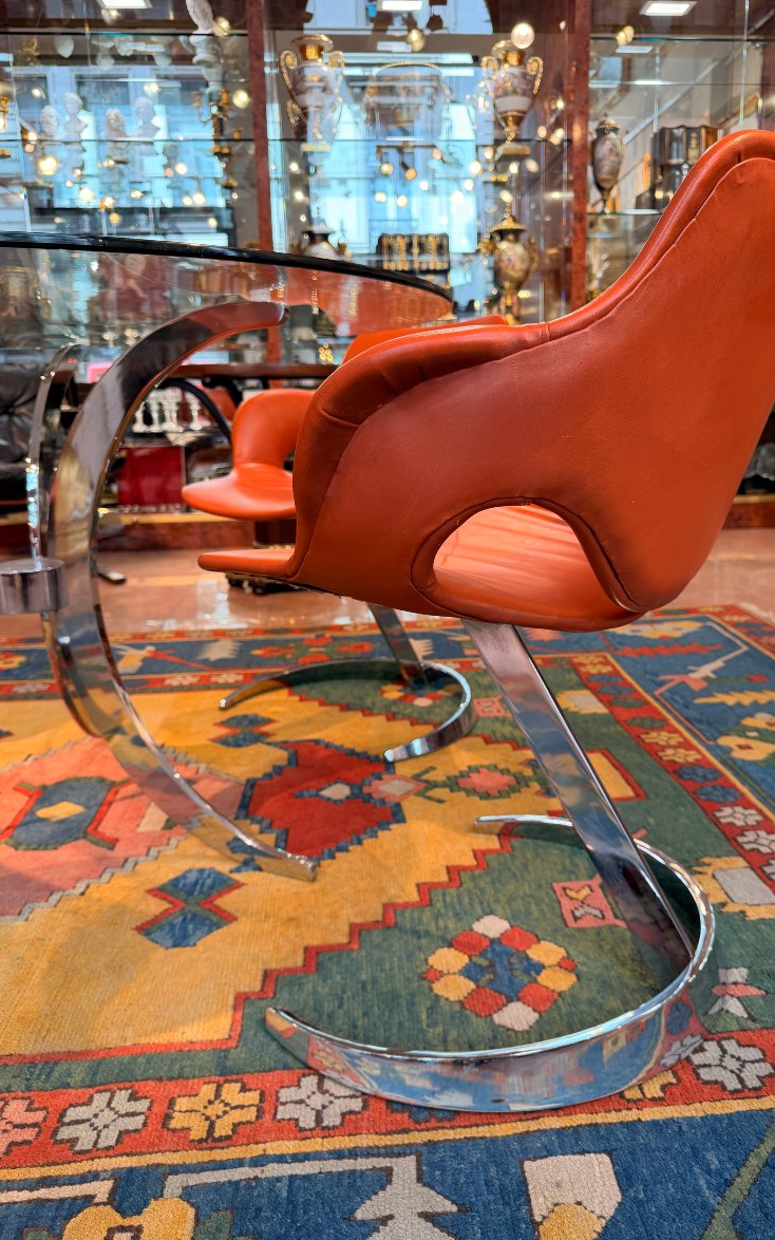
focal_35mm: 26
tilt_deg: -12.9
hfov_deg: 47.6
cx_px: 417
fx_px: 878
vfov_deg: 70.4
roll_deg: +1.6
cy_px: 609
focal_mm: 6.76
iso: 64
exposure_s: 1/100
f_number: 1.78
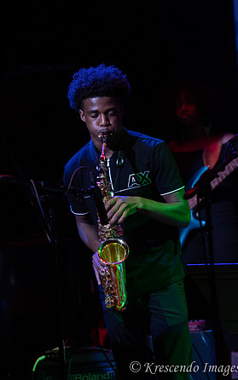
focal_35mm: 179
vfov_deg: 11.7
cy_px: 190
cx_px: 115
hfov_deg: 7.3
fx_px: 1856
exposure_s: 1/200
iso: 1600
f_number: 2.8
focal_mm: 116
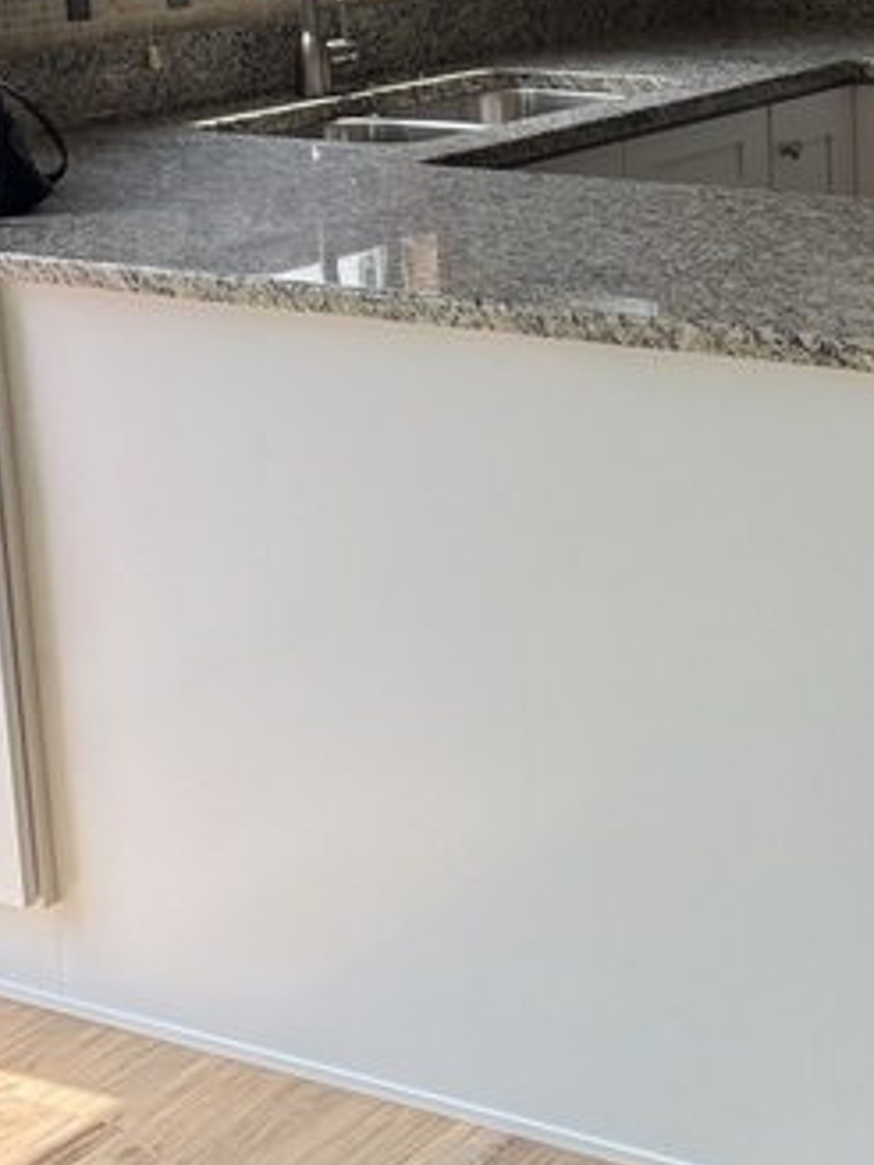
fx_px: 2660
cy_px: 359
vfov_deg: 24.6
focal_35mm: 79
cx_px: 938
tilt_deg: -13.3
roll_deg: +0.4
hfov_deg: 18.0
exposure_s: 1/617
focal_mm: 6.76
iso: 100
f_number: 1.78
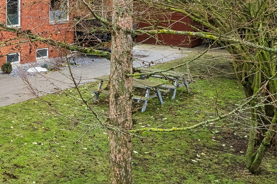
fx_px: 454
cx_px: -54
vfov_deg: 22.7
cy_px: 43
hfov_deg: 29.3
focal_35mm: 59
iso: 800
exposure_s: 1/125
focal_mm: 15
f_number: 8
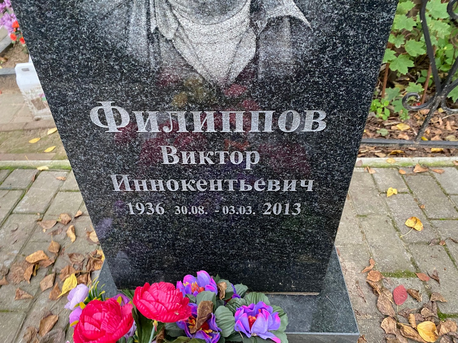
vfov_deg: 53.1
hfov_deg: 67.3
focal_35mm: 26
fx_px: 344
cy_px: 172
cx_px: 229
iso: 640
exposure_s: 1/31
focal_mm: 4.25
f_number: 1.8
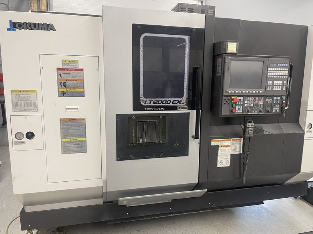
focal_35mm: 25
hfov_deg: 69.4
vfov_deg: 54.9
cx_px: 156
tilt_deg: -10.5
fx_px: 226
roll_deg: -0.9
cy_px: 117
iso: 160
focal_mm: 5.1
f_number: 1.6
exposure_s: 1/60
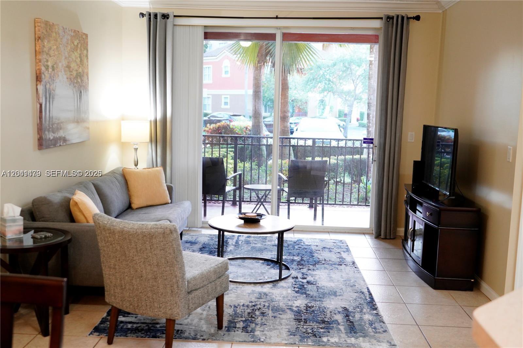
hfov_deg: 53.1
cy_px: 174
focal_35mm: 36
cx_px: 262
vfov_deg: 36.9
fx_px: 523
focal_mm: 36
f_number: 4
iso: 2000
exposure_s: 1/40
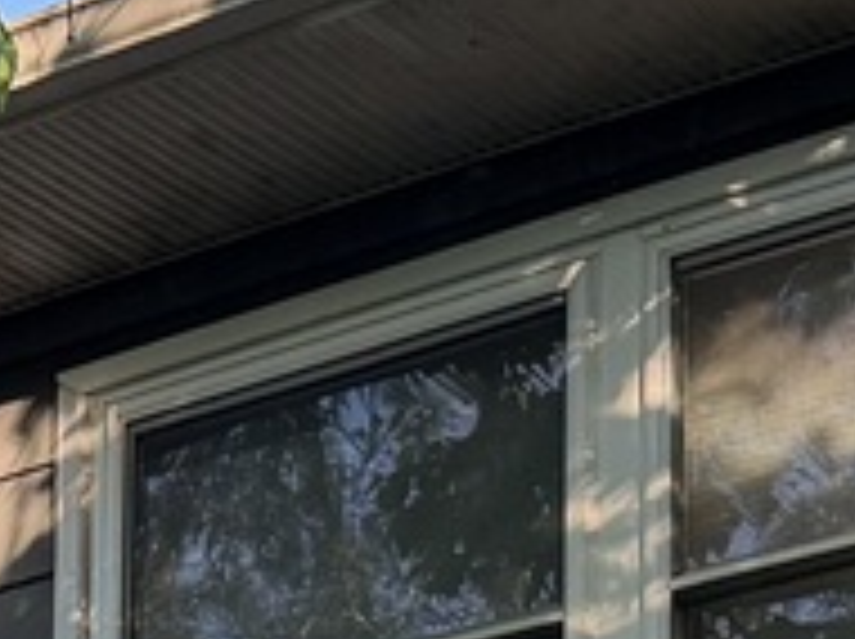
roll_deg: -1.8
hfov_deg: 10.3
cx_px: -648
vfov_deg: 7.3
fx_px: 4490
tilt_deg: +5.6
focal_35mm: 182
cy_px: 1840
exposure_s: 1/218
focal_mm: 6.76
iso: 160
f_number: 1.78
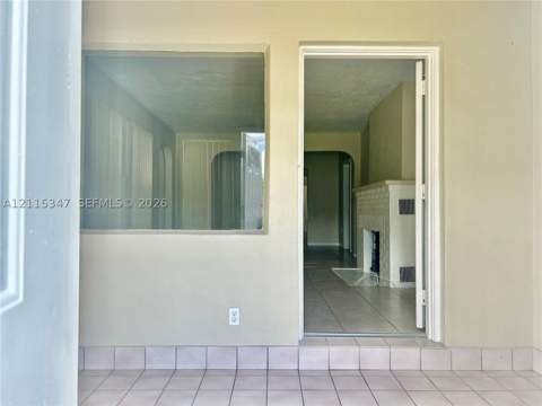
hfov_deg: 67.3
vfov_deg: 53.1
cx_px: 271
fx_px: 407
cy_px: 203
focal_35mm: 26
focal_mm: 5.7
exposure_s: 1/255
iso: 40
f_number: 1.5
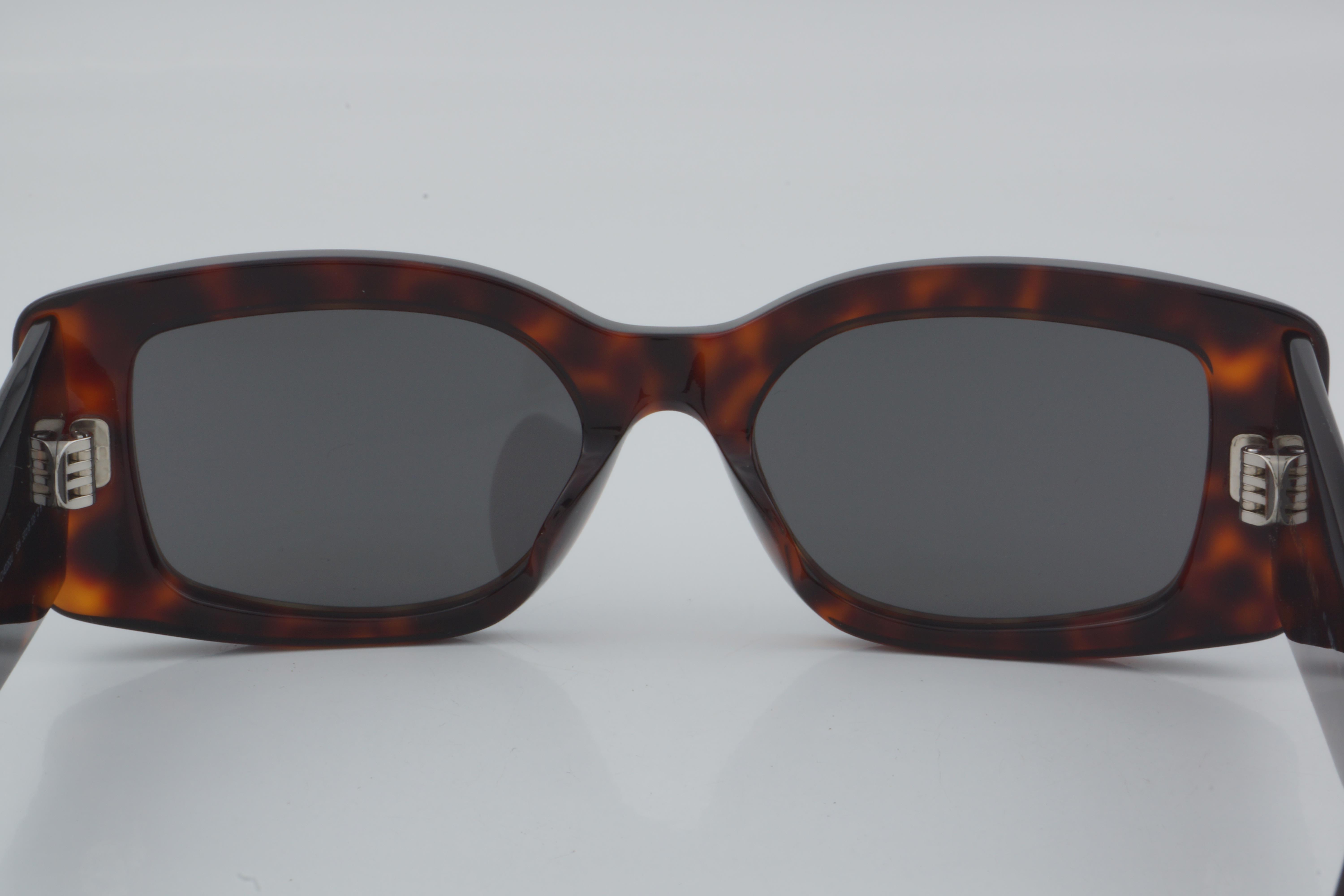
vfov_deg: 16.6
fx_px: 3080
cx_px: 672
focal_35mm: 82
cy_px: 448
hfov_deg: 24.6
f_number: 32
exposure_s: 1/4
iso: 100
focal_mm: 55
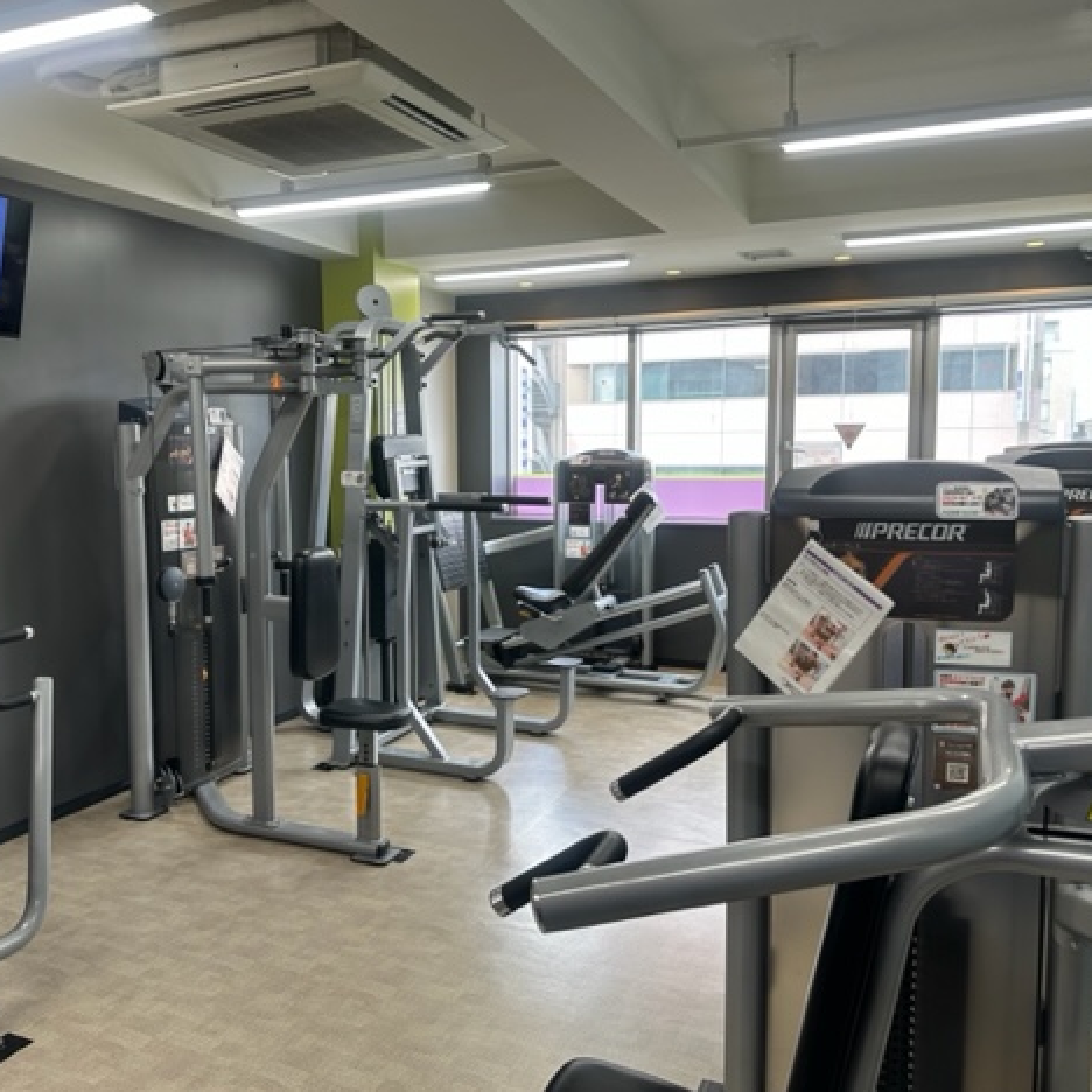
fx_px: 1035
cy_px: 546
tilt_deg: -7.9
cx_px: 490
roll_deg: +0.4
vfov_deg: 55.6
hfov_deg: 55.5
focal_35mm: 29
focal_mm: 6.86
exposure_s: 1/100
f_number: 1.78
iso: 64
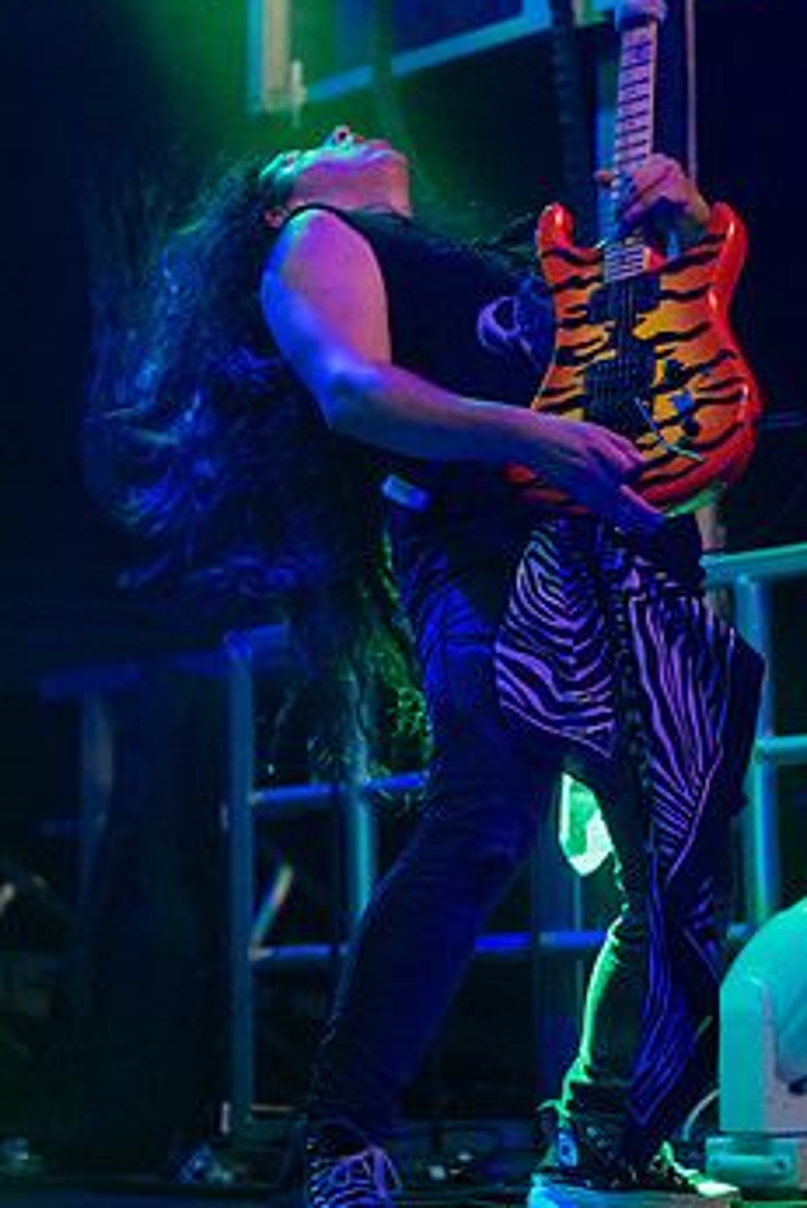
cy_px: 517
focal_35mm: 91
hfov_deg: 15.0
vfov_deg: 22.4
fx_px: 3057
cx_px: 440
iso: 6400
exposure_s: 1/400
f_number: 2.8
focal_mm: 70
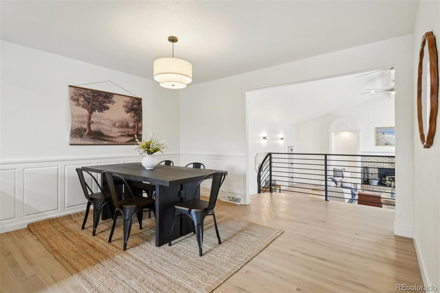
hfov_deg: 95.0
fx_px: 202
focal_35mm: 16
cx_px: 220
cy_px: 146
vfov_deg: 72.0
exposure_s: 1/20
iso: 400
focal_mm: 11
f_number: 8
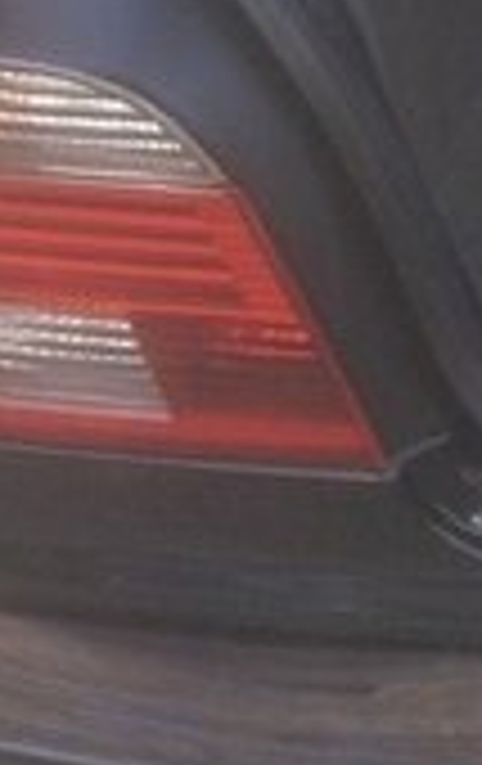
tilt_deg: -29.5
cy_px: 70
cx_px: 1329
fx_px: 2489
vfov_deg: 17.2
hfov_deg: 9.3
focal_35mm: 119
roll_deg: -2.6
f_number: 2.2
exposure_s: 1/50
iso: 50
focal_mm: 4.15
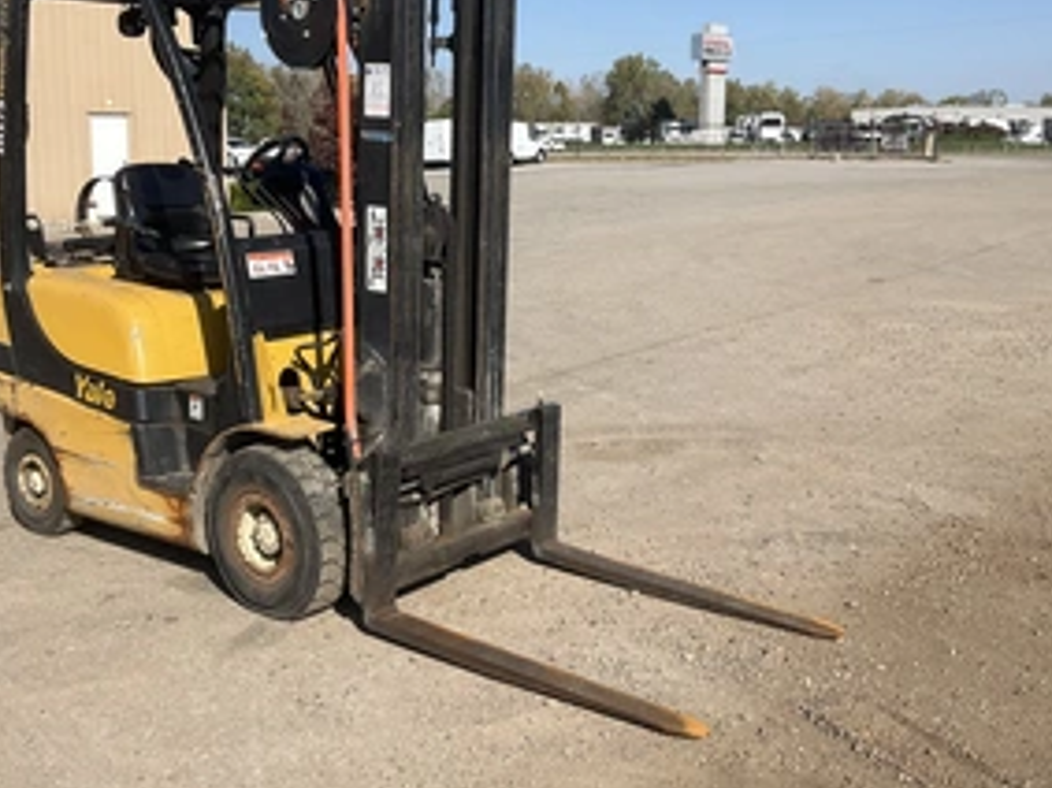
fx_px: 1245
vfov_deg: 35.0
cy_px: 335
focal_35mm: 41
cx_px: 457
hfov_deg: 45.7
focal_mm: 3
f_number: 1.8
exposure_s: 1/2227
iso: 25
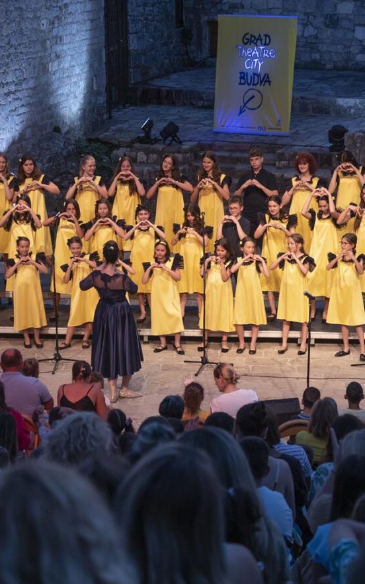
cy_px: 297
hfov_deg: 12.2
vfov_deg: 19.5
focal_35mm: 107
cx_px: 141
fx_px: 1703
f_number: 2.8
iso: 800
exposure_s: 1/200
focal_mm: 40
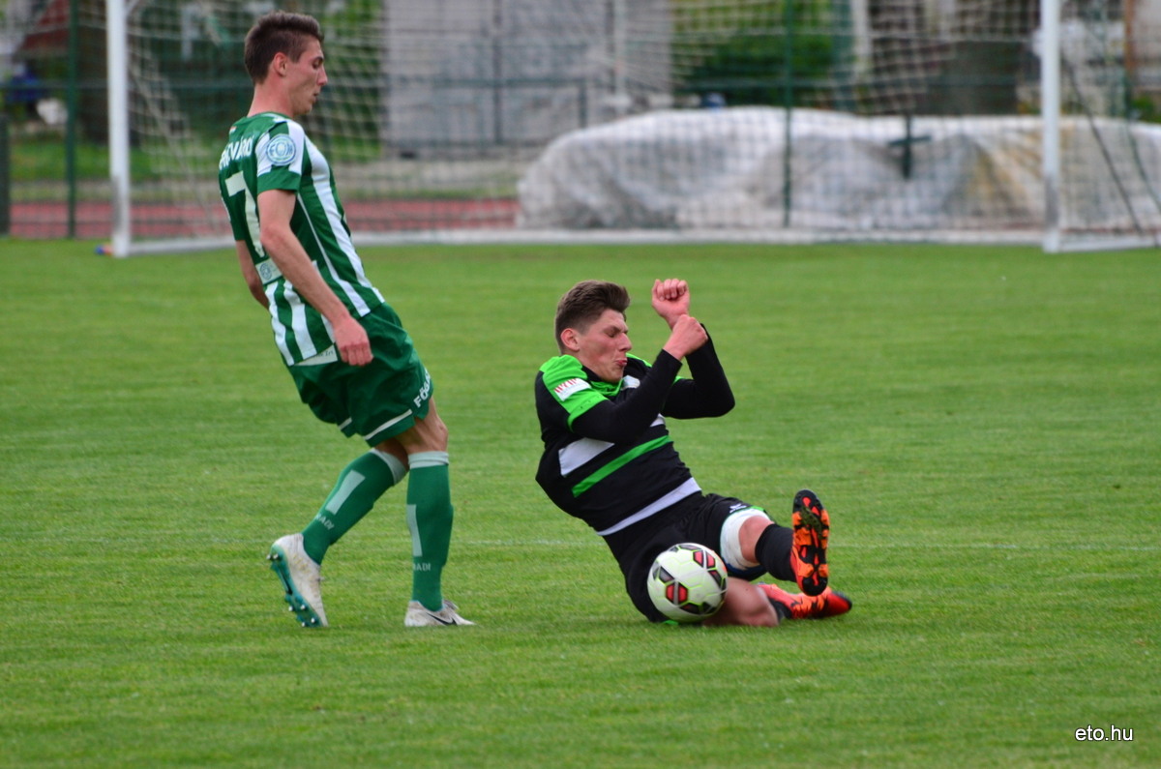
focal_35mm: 450
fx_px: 14484
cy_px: 384
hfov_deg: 4.6
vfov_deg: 3.0
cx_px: 580
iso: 800
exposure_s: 1/500
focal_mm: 300
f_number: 5.6
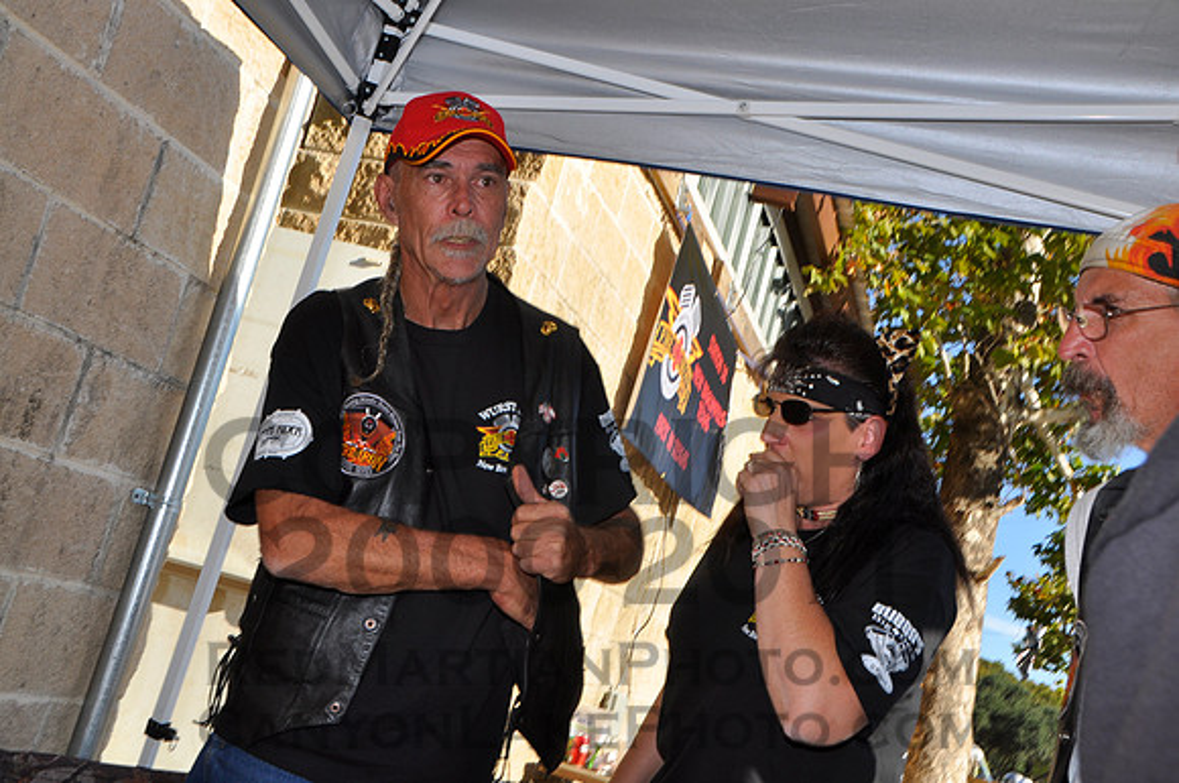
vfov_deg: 32.9
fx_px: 1325
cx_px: 590
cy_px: 392
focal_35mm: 40
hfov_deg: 48.0
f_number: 11
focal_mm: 27
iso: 200
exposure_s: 1/200
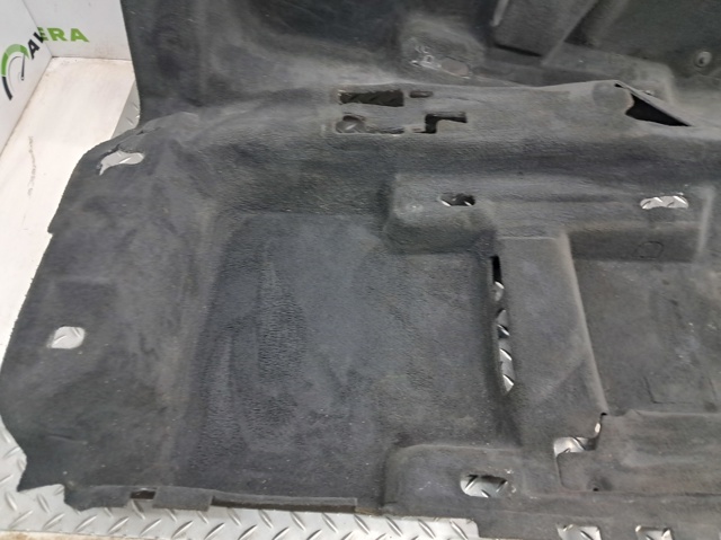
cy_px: 270
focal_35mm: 27
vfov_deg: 51.3
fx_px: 562
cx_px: 360
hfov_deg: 65.4
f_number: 1.8
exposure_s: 1/50
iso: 200
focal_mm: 4
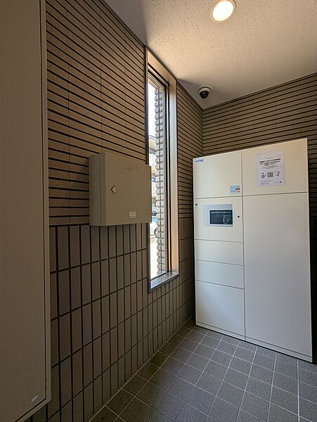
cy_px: 211
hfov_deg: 78.2
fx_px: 195
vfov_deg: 94.5
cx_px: 158
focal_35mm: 16
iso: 58
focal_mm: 2.35
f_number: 2.2
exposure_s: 1/99.9
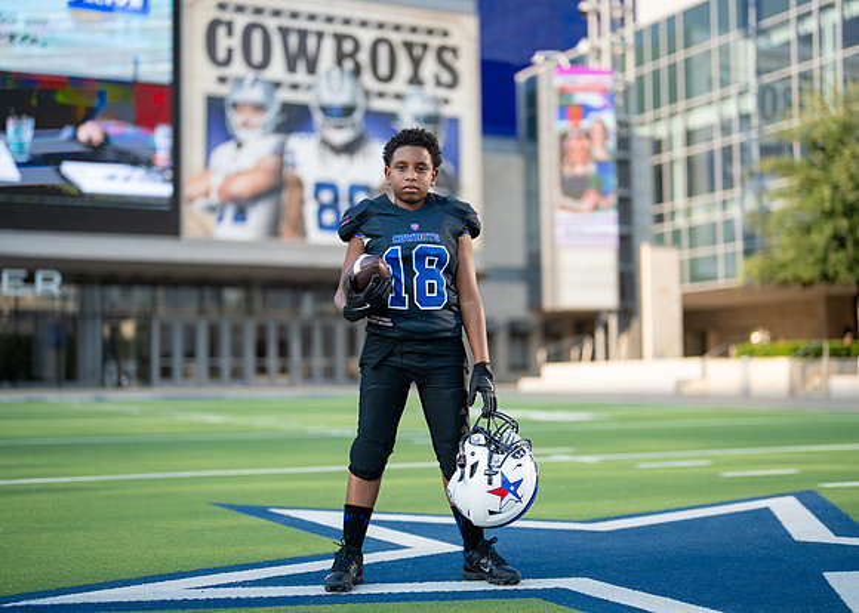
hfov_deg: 34.8
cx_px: 437
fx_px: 1372
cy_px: 301
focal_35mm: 56
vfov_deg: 25.2
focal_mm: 50
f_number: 1.2
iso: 100
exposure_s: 1/3200
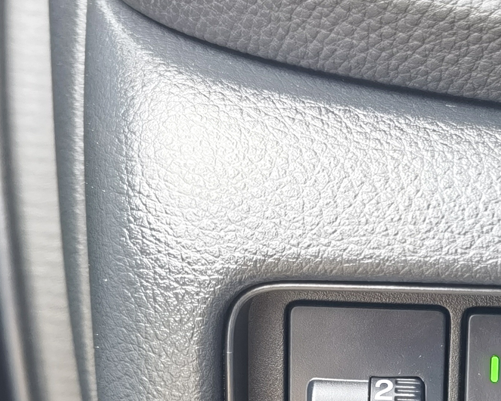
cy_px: 415
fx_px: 1527
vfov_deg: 14.7
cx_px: 522
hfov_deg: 18.1
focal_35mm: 103
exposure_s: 1/100
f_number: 1.9
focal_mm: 6.67
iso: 64
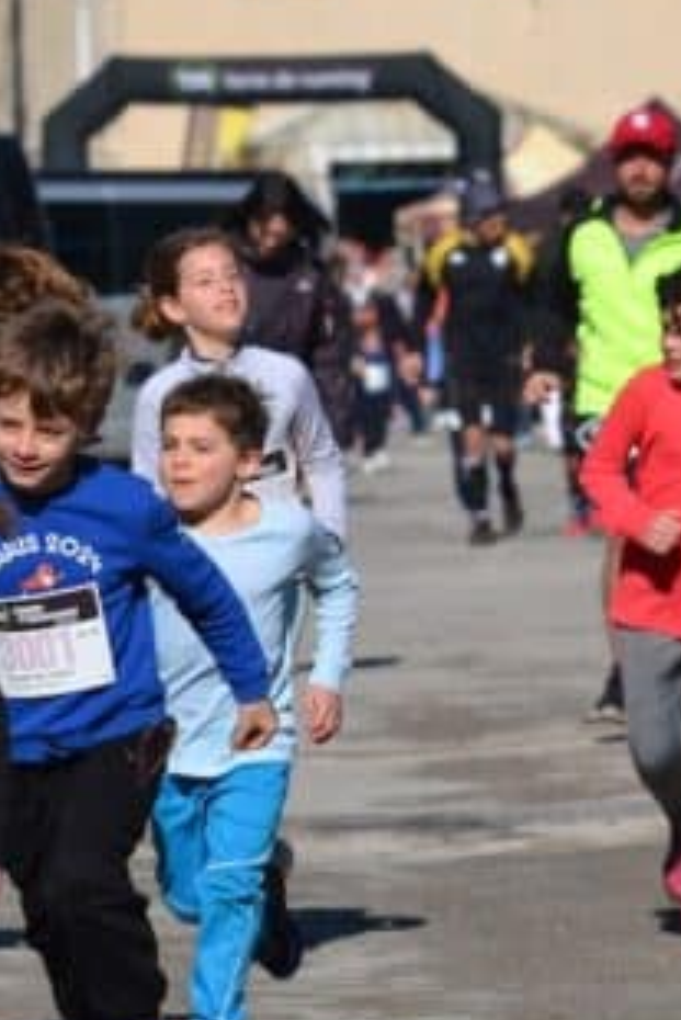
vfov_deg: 3.7
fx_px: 15786
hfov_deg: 2.5
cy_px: 589
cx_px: 155
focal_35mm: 557
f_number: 7.1
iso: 400
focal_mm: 150
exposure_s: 1/2000
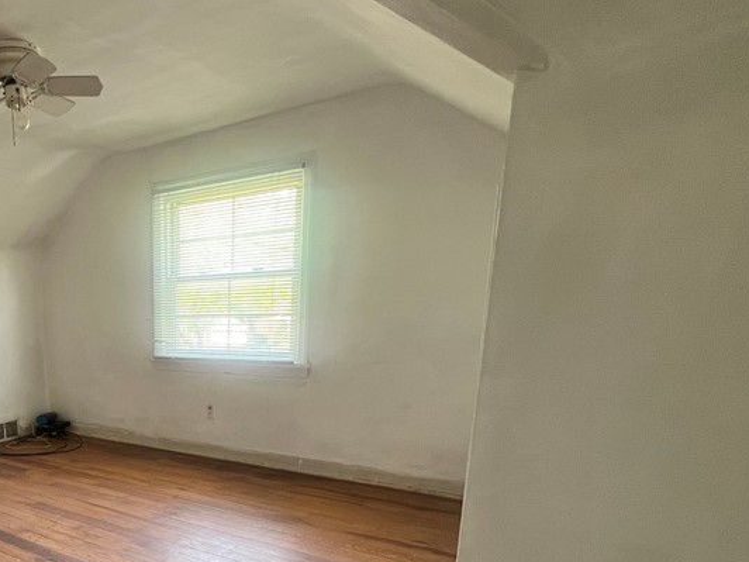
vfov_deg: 51.8
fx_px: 541
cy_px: 439
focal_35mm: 25
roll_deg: +2.4
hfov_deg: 60.0
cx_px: 89
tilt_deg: -12.6
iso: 160
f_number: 1.8
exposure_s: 1/60
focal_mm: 1.57
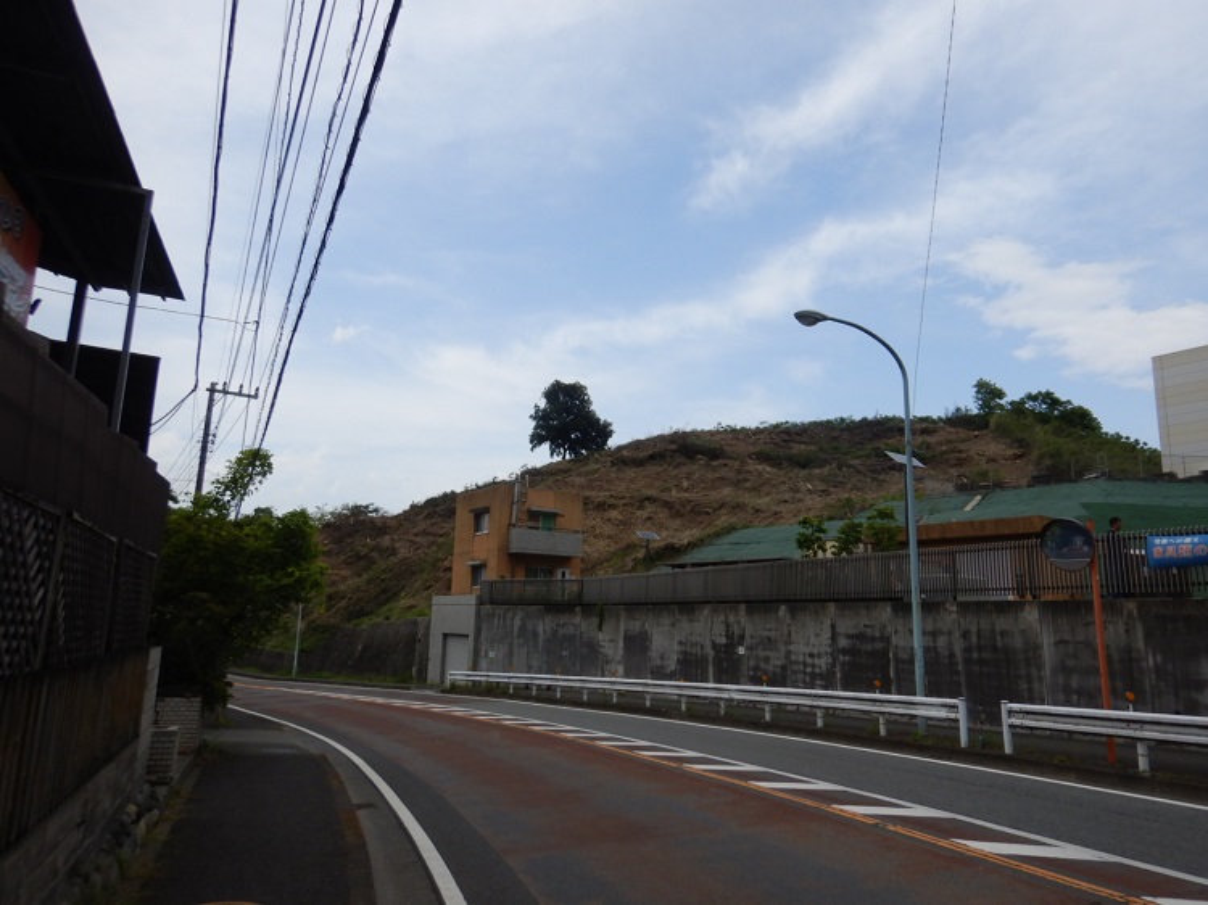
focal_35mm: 24
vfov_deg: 56.8
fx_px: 837
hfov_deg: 71.6
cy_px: 452
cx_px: 604
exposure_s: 1/1500
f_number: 2.8
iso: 125
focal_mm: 4.3
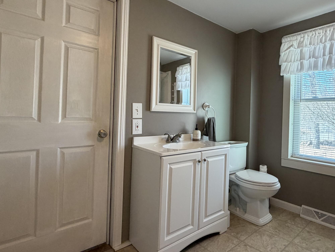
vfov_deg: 63.3
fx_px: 203
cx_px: 211
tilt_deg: +0.6
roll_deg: -1.3
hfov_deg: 77.5
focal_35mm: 21
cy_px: 113
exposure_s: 1/60
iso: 200
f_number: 2.2
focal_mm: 2.22
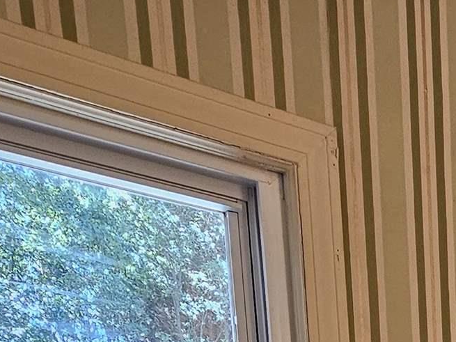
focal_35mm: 61
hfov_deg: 26.2
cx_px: 615
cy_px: 758
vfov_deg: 16.0
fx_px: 803
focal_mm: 2.2
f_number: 2.2
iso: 100
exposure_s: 1/60
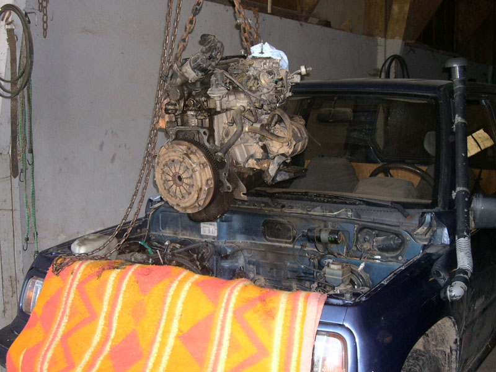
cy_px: 186
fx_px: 673
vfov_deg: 30.9
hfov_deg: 40.4
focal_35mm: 47
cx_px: 248
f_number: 3.1
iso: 242
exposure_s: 1/60
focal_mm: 10.1
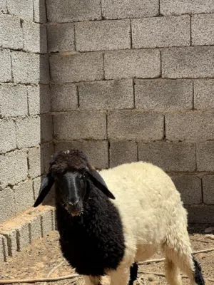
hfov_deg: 19.1
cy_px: 142
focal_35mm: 77
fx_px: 635
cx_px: 107
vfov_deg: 25.3
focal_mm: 9
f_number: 2.8
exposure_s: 1/455
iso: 32
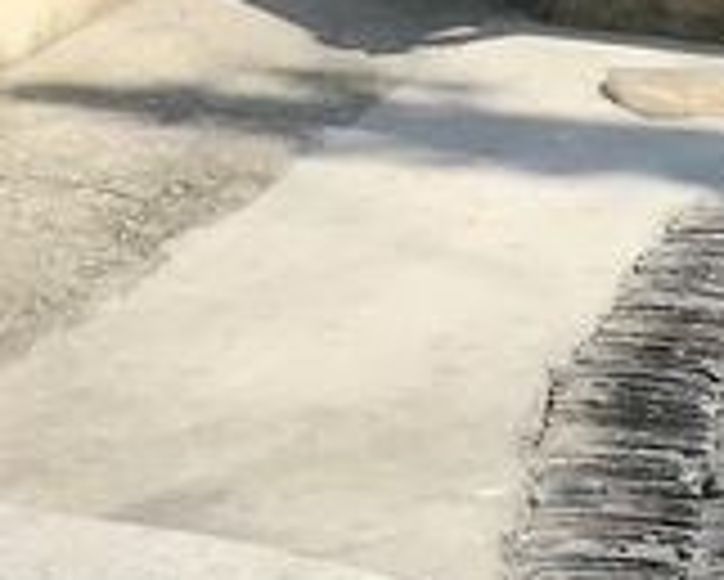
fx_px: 2959
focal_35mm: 138
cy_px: -542
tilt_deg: -2.1
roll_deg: +0.6
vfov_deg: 10.4
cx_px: 286
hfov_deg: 13.9
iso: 20
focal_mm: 3.99
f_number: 1.8
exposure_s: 1/1808
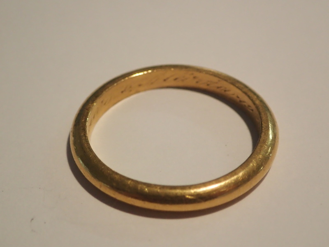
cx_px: 164
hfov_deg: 24.4
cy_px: 124
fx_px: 760
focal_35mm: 80
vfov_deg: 18.4
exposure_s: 1/80
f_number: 4.4
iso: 400
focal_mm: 14.41
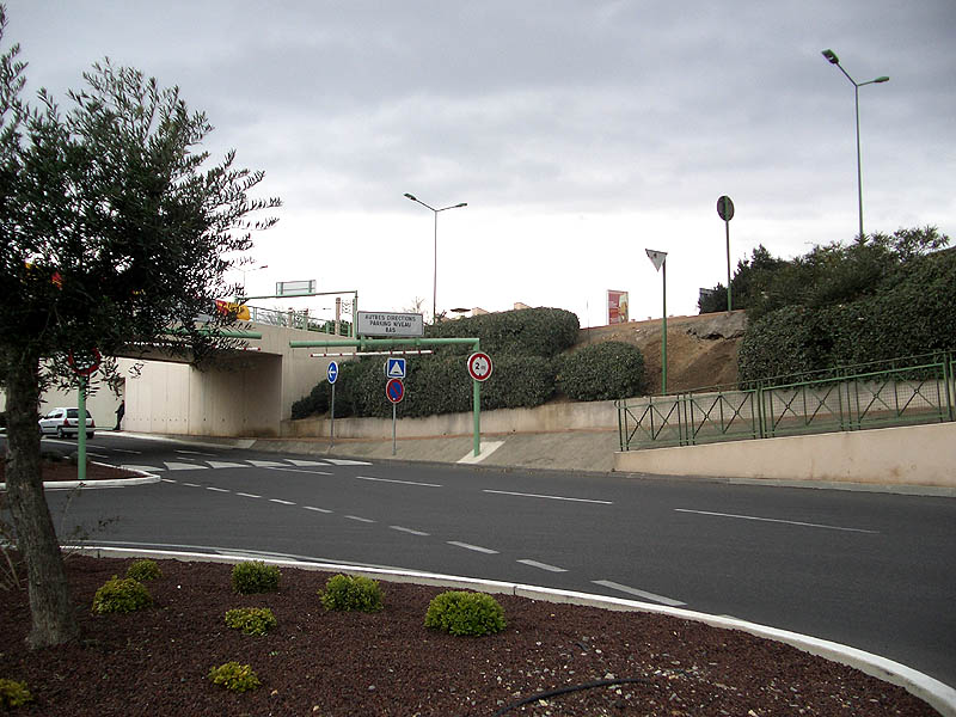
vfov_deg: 40.7
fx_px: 967
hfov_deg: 52.6
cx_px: 478
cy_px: 358
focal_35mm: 35
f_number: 2.6
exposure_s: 1/320
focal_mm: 5.8
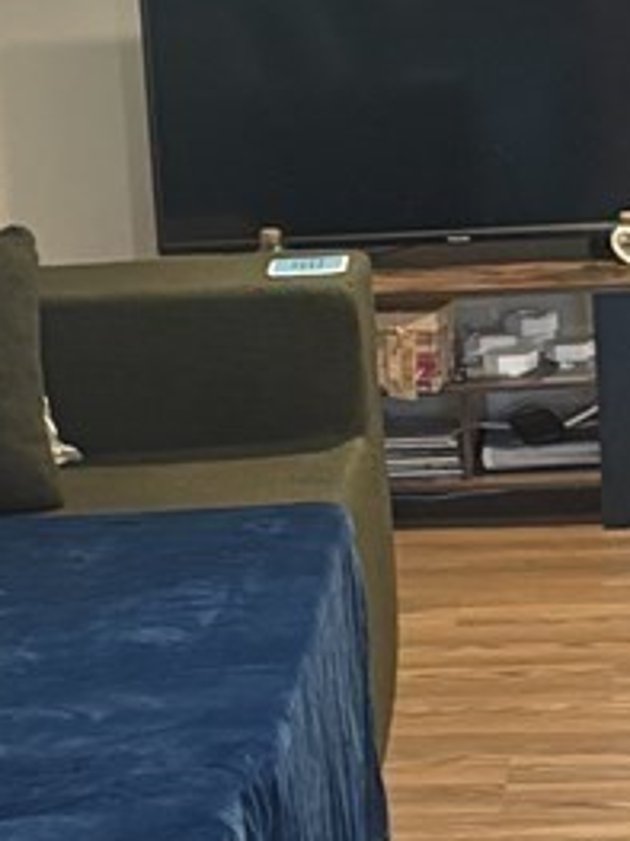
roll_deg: +3.1
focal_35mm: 152
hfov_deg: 9.8
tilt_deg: -10.4
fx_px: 3691
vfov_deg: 13.0
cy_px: 397
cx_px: 294
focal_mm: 5.96
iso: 250
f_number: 1.6
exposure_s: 1/60
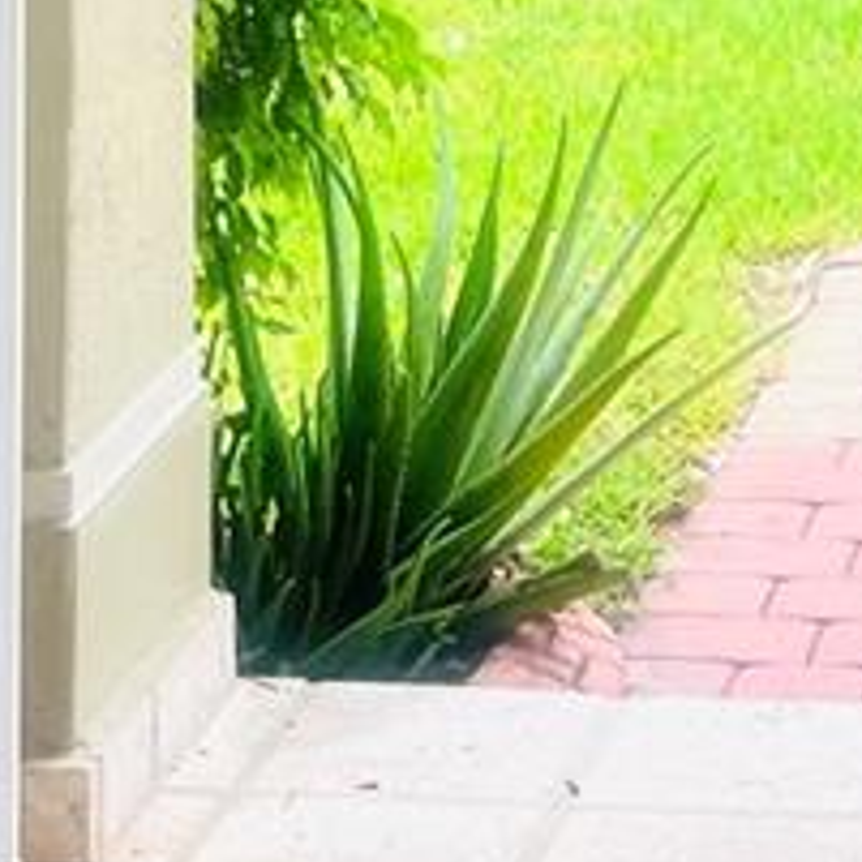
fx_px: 3860
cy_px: -729
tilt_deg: +1.3
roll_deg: -0.4
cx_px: 1004
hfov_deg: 12.5
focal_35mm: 137
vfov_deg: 11.7
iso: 50
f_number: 1.5
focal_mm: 5.7
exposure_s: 1/1511
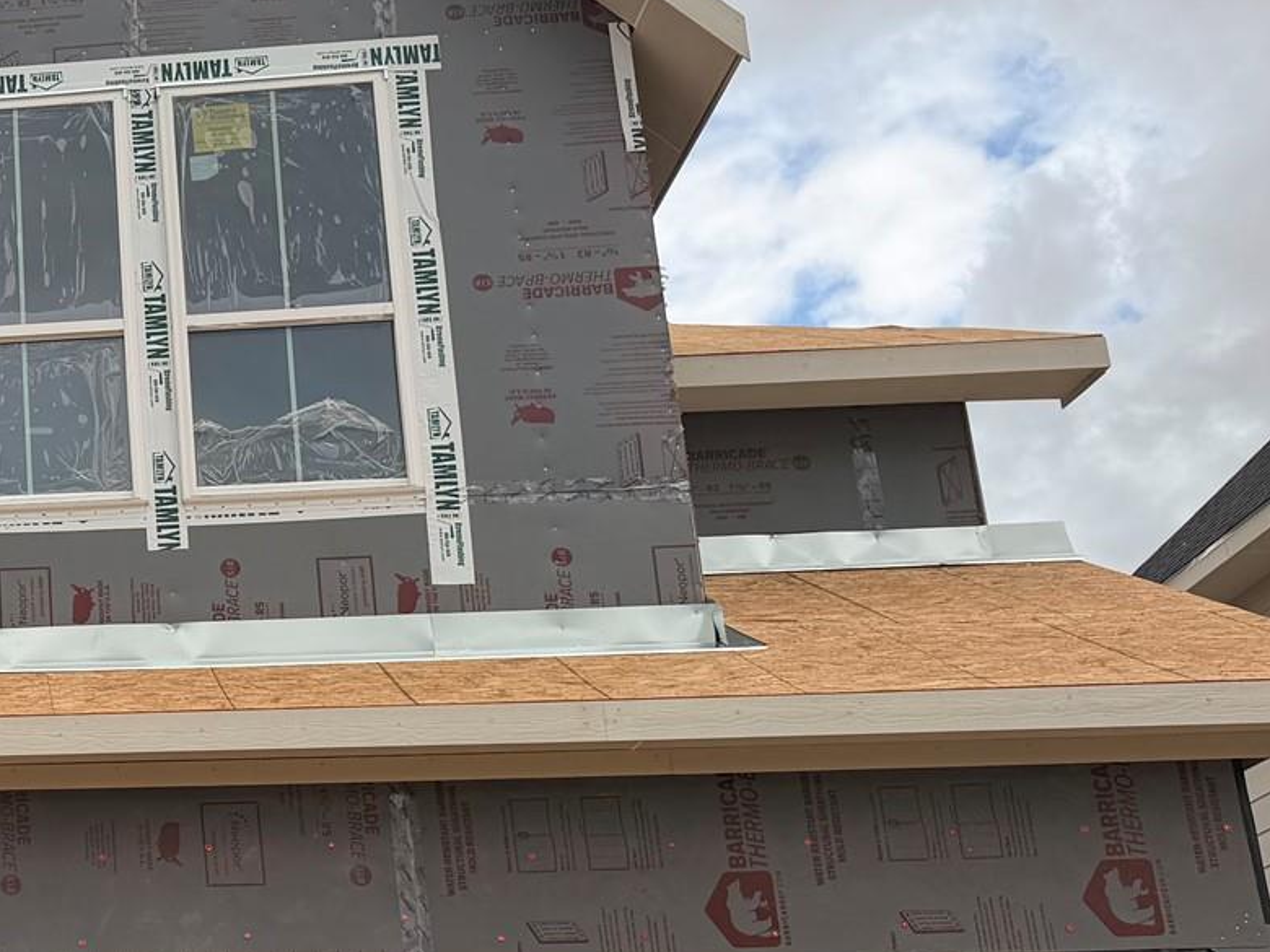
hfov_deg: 26.7
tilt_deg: +17.1
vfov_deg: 23.2
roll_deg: -0.1
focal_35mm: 63
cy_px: 610
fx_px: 2311
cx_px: -316
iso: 80
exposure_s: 1/5319
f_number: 1.78
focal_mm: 6.76
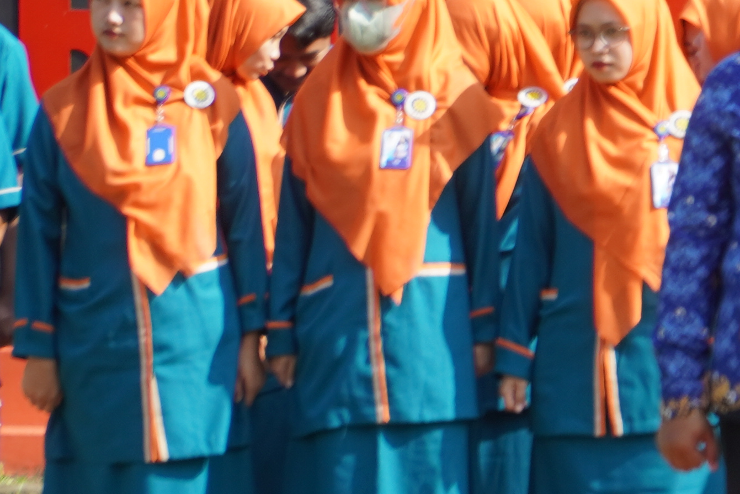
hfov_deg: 3.3
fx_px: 12831
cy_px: -166
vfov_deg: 2.2
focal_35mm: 624
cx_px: 1378
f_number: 5.6
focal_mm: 93
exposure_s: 1/200
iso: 100
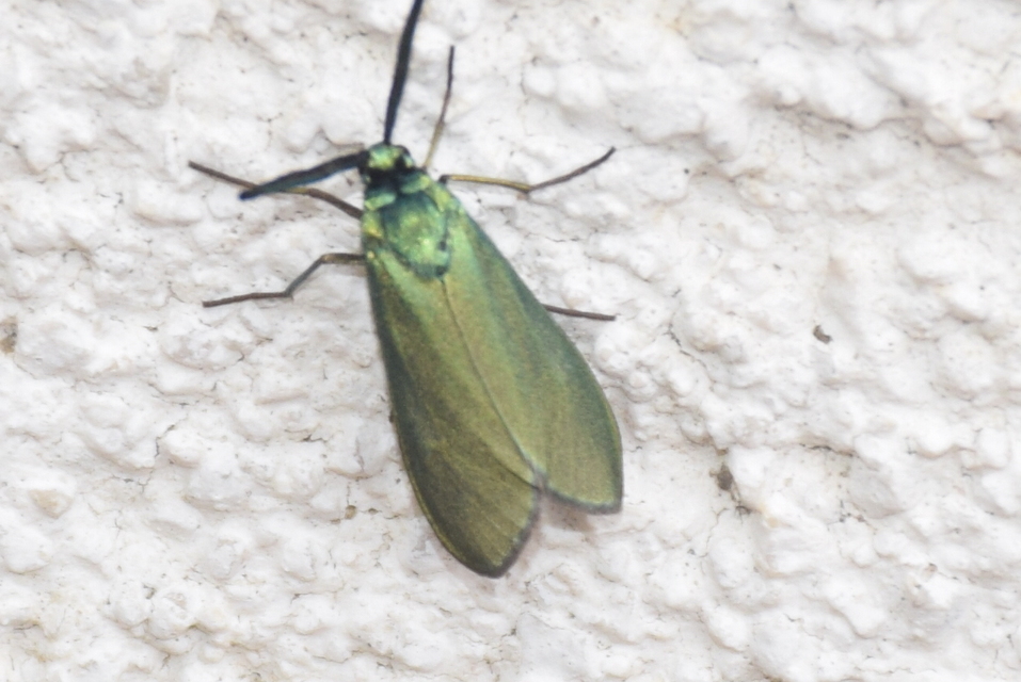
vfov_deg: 6.6
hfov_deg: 9.8
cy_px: 341
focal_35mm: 210
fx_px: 5961
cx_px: 510
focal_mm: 140
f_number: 7.1
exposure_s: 1/200
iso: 320
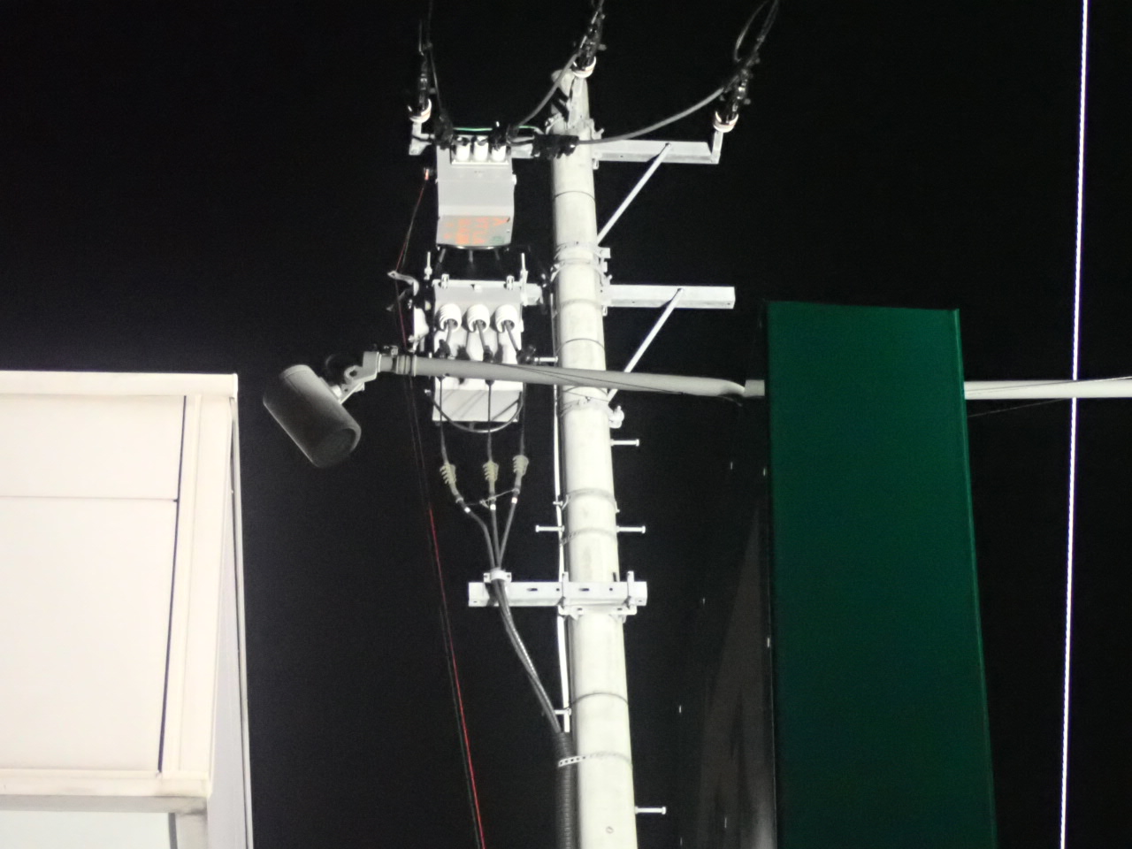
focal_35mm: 85
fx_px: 2780
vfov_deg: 17.4
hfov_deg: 23.0
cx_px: 566
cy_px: 424
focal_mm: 15.41
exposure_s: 1/30
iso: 5000
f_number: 4.5
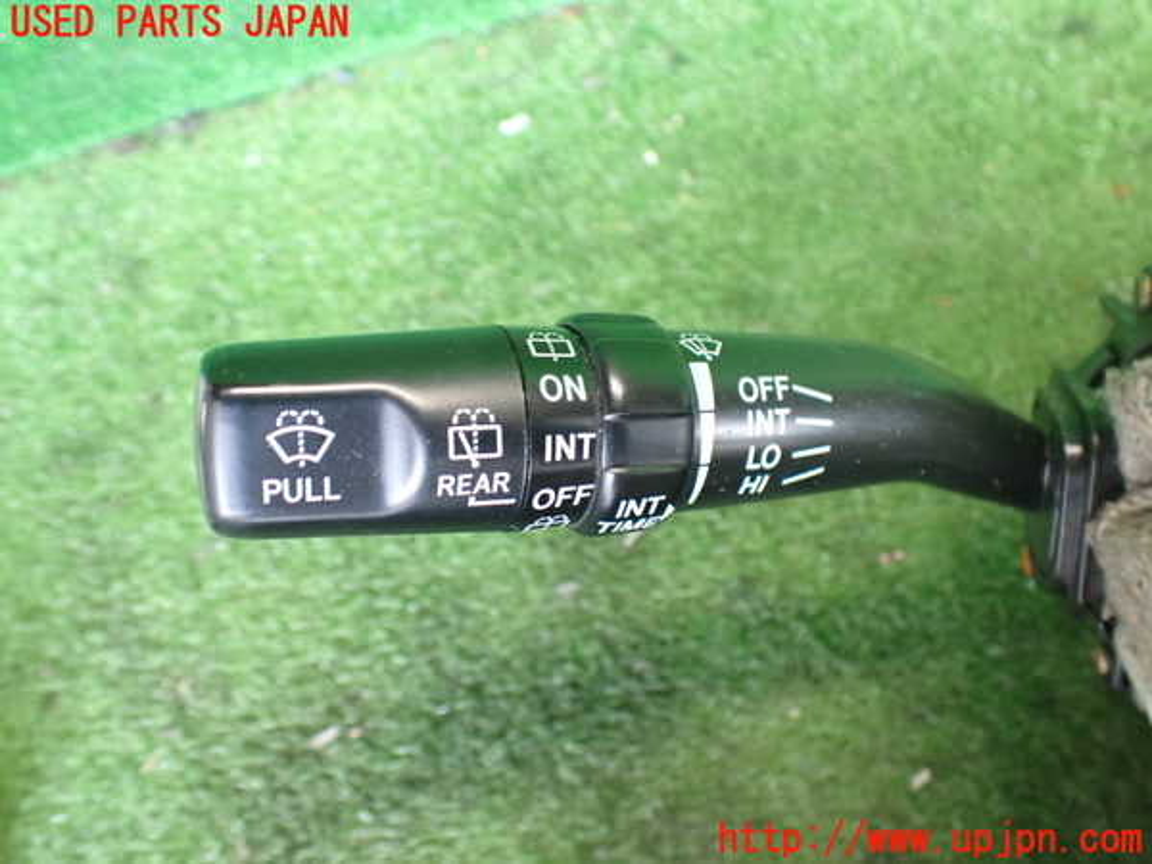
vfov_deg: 46.8
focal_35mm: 30
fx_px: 998
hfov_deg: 60.0
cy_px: 432
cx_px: 576
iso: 800
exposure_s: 1/60
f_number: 2.3
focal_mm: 5.4
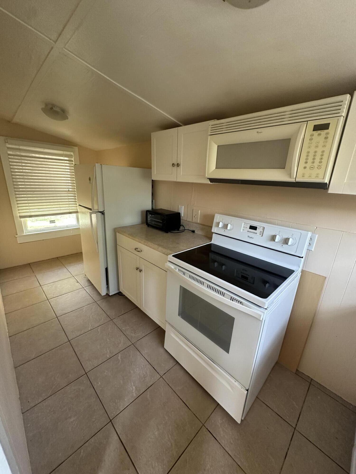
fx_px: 192
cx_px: 178
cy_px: 237
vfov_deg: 102.1
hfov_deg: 85.7
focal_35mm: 14
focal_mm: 2.22
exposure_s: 1/60
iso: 320
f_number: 2.2
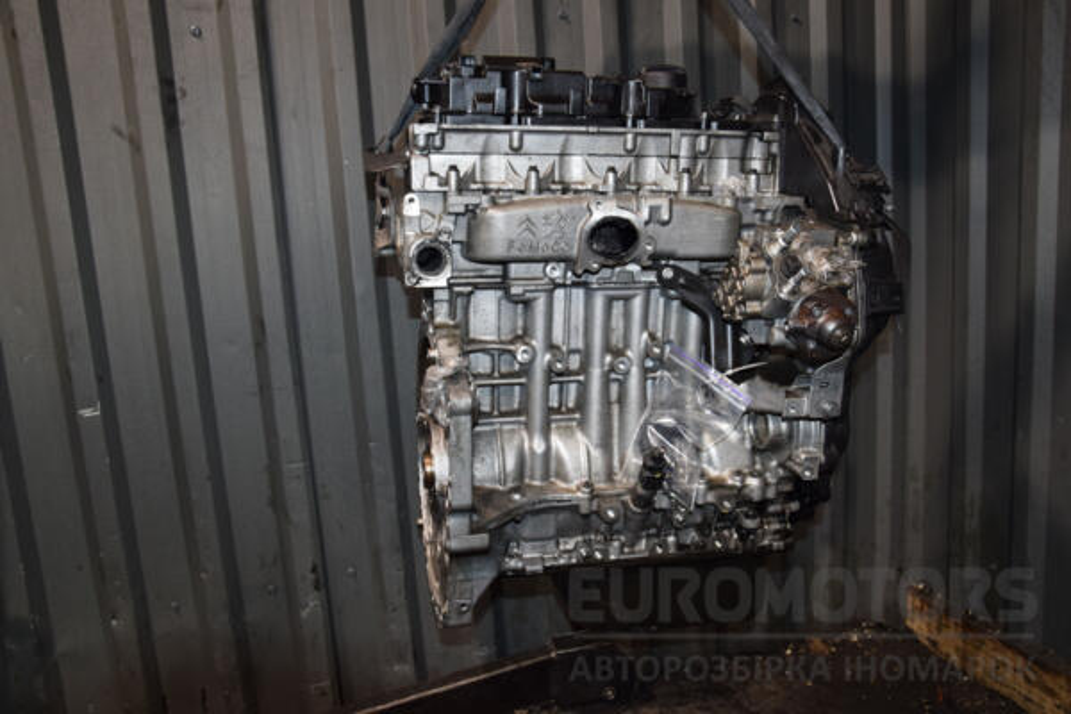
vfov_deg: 41.7
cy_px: 357
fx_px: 937
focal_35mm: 32
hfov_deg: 59.5
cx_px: 536
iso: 800
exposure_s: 1/60
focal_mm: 21
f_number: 5
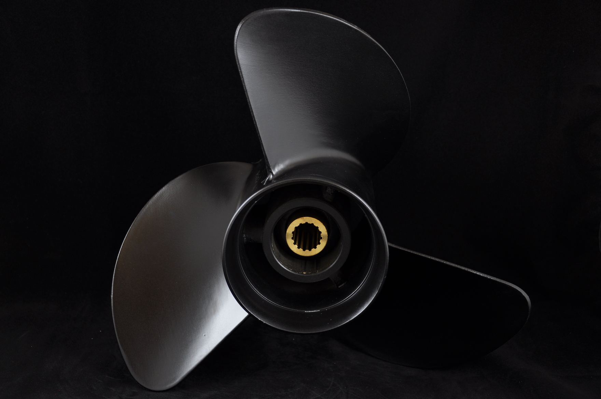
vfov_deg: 21.5
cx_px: 300
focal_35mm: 63
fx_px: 1050
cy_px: 200
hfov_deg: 31.9
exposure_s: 1/8
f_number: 4.8
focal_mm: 42
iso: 200
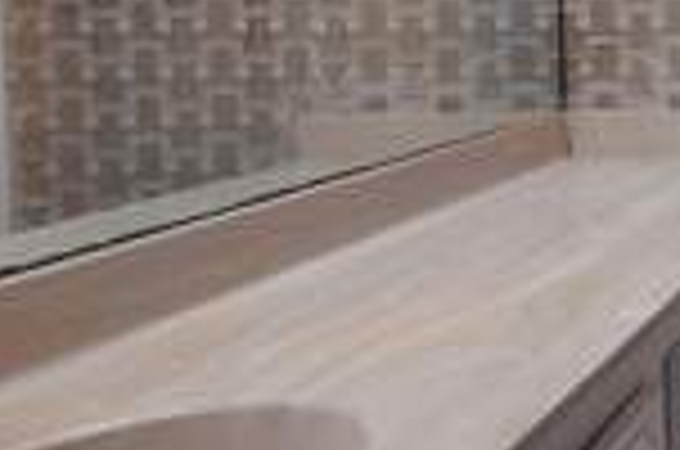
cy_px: 2
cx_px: 1072
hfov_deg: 25.6
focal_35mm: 53
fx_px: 999
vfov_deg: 24.3
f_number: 2.2
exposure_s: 1/24
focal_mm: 2.13
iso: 634
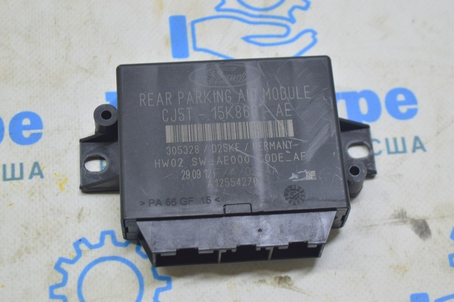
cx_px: 227
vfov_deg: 16.5
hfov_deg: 24.6
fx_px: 1040
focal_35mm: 82
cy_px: 151
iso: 400
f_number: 5.6
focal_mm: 55
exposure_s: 1/20
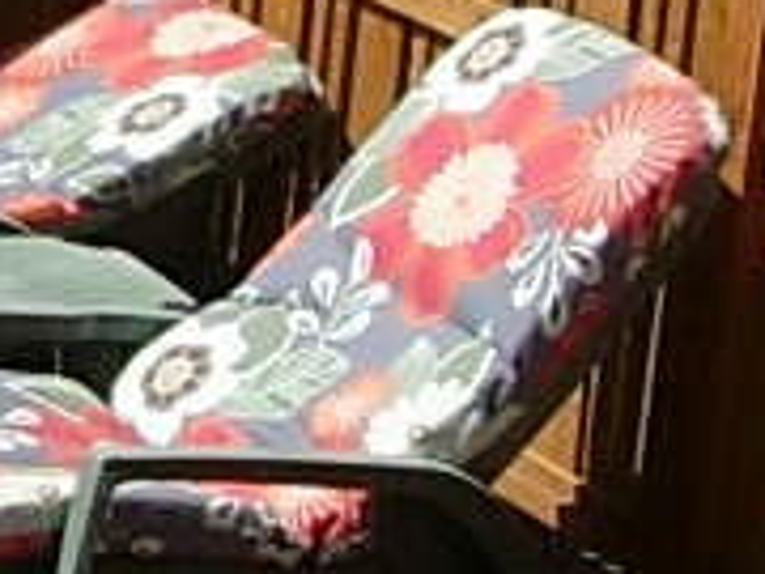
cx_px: -956
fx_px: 4774
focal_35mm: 216
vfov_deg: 6.8
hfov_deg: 8.5
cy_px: -230
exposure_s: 1/1625
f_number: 4.8
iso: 200
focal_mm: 7.8
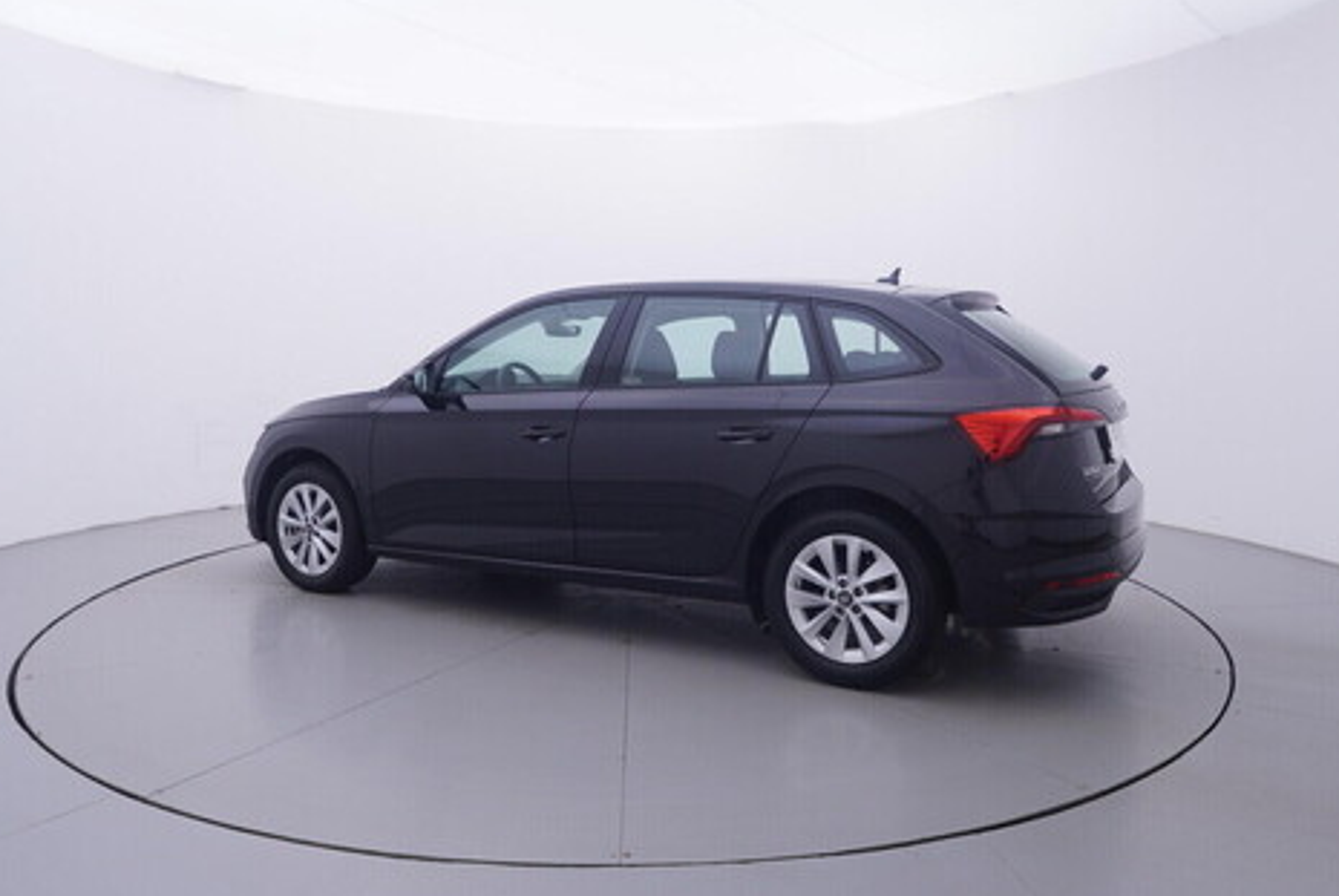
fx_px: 990
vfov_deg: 48.6
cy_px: 396
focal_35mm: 27
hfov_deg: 68.1
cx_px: 652
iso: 200
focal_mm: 15
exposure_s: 1/80
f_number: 5
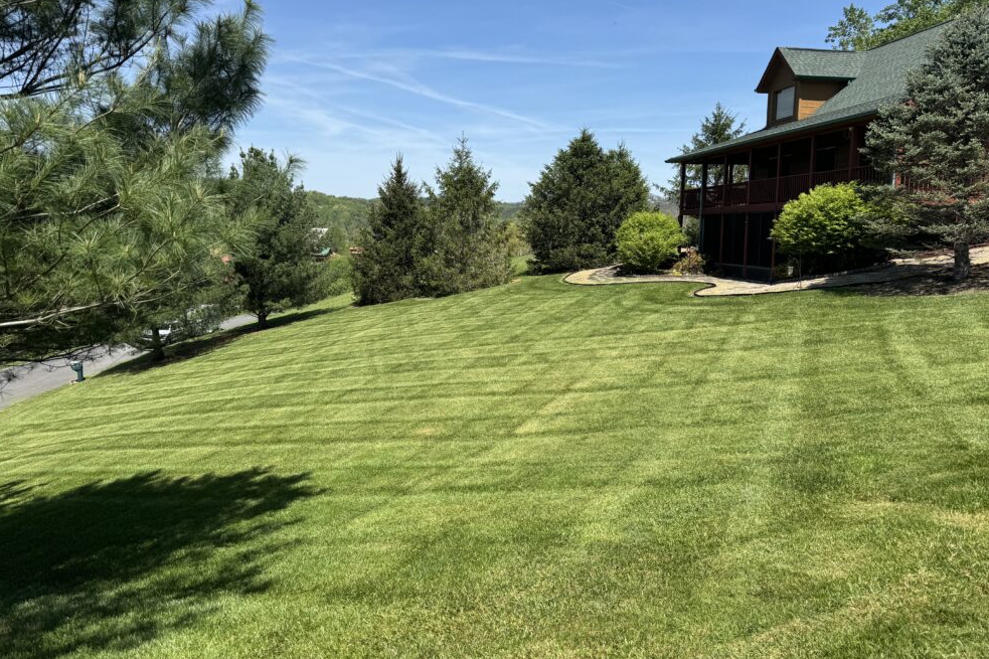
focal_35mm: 26
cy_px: 324
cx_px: 510
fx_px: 714
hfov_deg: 69.4
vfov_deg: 49.5
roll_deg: -1.3
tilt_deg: -7.3
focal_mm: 6.76
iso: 80
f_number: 1.78
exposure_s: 1/3802
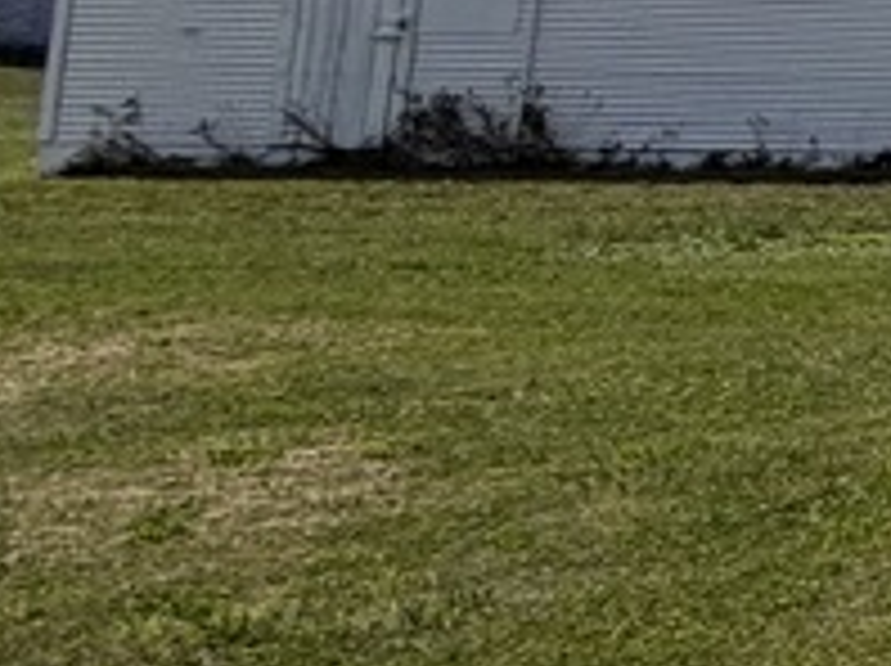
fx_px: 2622
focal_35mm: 102
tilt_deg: +5.1
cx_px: 3208
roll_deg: -1.7
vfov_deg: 13.9
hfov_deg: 9.3
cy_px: -189
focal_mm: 2.22
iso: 20
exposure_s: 1/1497
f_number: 2.2
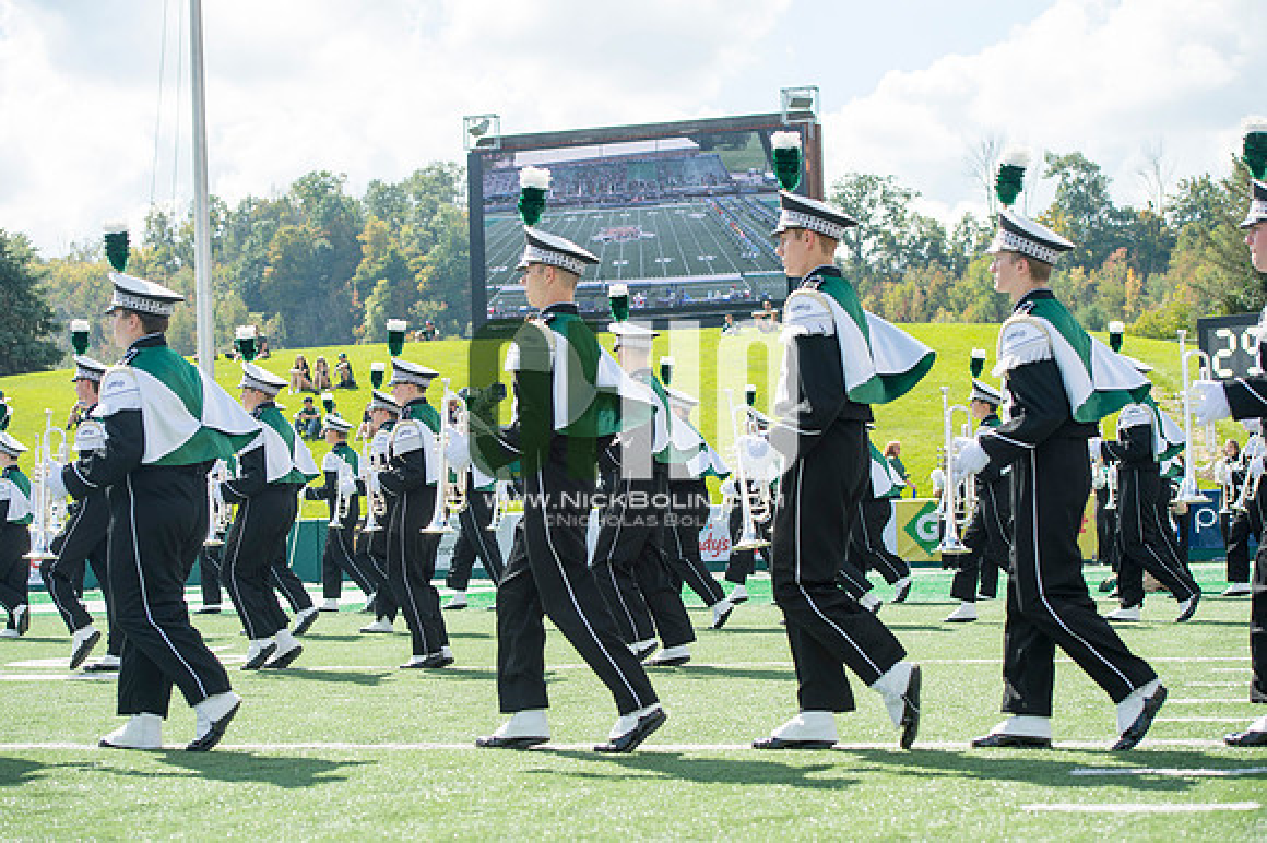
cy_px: 422
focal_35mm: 70
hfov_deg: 28.9
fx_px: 2462
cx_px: 634
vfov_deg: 19.4
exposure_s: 1/1000
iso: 200
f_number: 4.5
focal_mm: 70
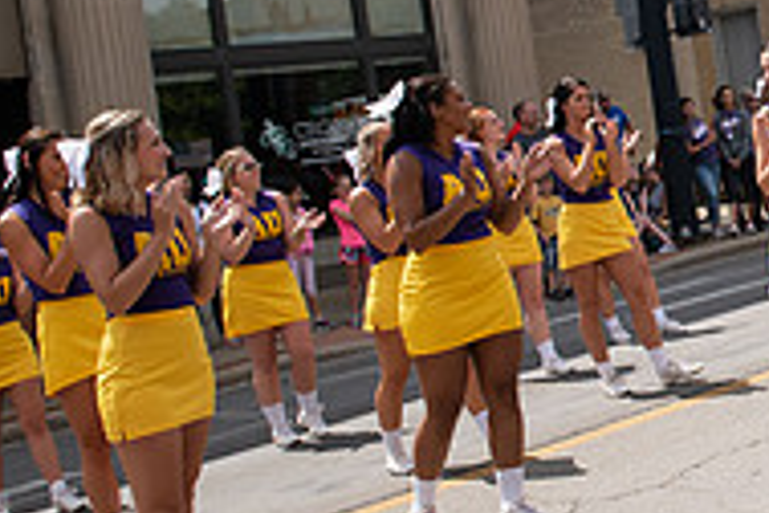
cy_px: 136
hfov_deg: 22.3
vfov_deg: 16.4
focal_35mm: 83
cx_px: 964
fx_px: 1773
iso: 200
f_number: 7.1
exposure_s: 1/500
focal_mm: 27
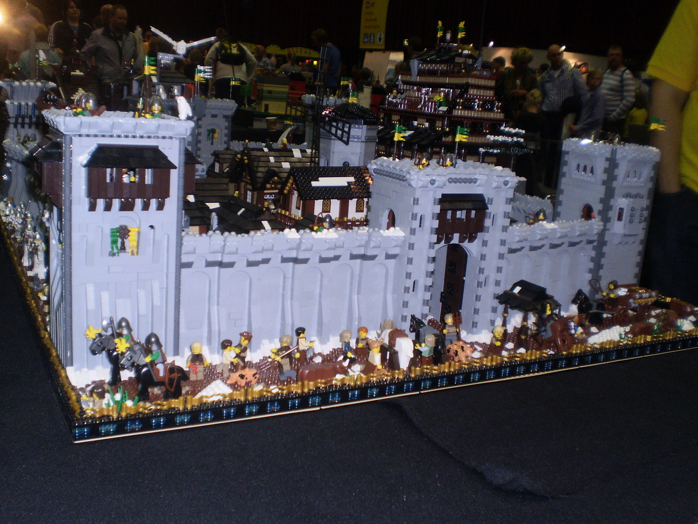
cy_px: 262
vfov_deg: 39.7
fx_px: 726
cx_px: 349
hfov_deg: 51.4
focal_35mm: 36
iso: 125
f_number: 3.1
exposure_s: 1/30
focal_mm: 6.3
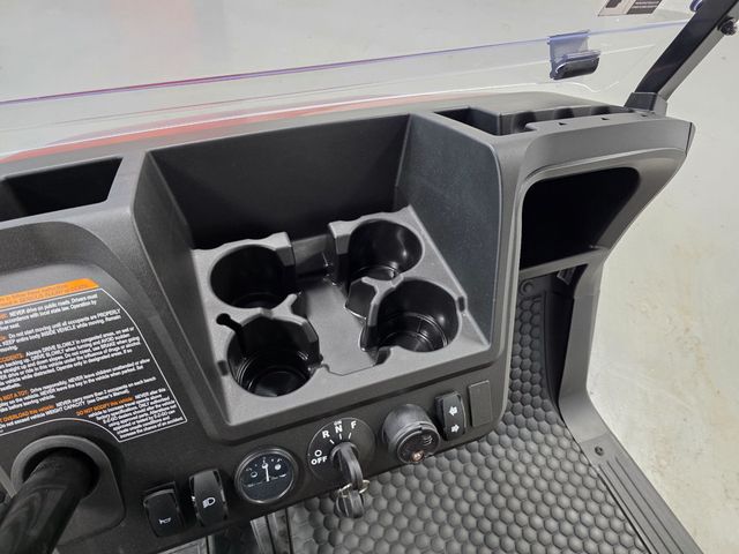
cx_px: 370
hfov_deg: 73.9
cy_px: 277
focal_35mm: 23
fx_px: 491
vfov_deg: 58.9
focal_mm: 6.3
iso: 400
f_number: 1.7
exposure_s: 1/120
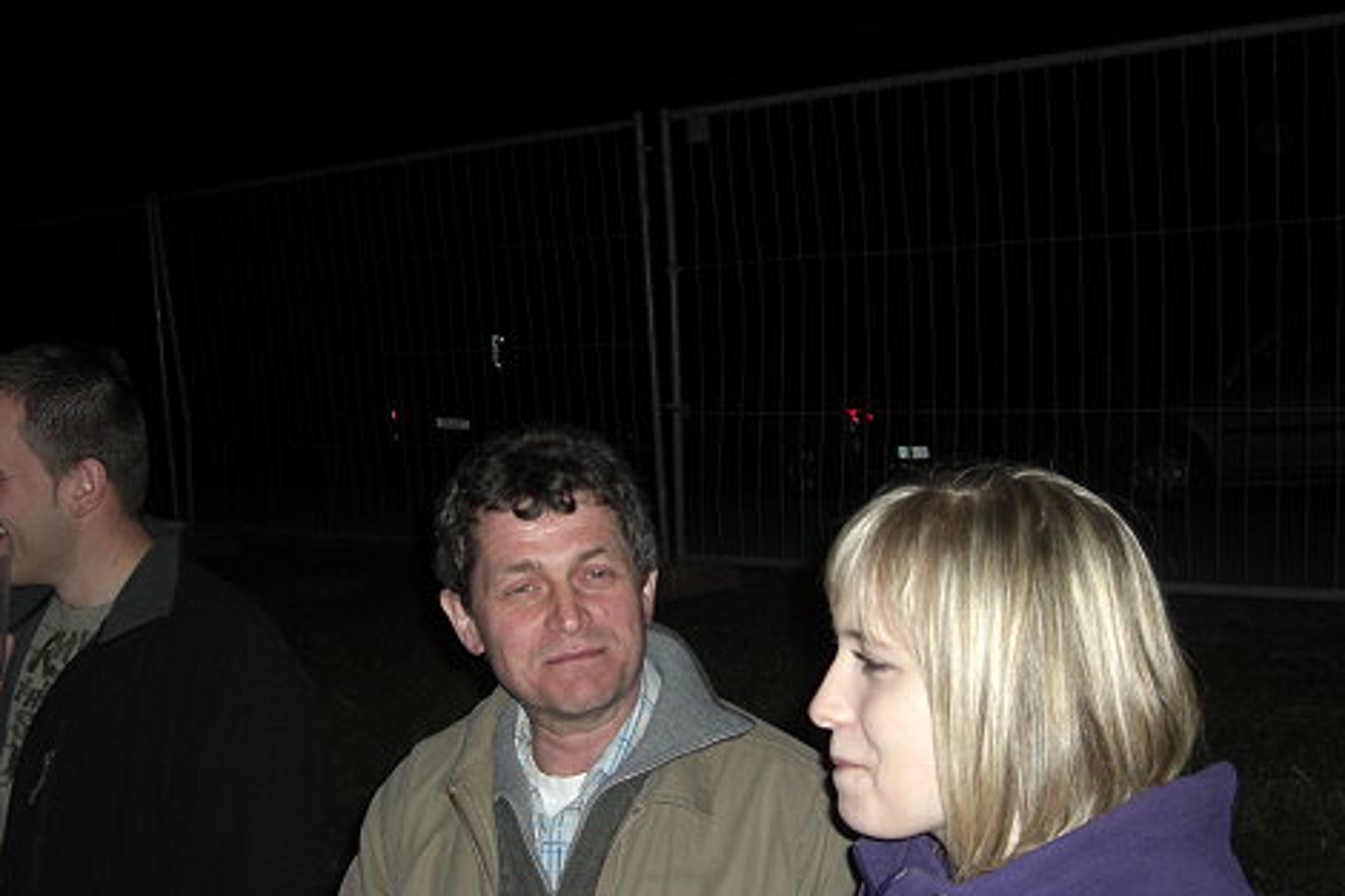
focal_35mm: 45
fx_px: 1681
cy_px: 514
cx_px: 688
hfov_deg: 43.6
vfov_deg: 29.8
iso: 200
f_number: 2.8
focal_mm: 7.9
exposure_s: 1/60
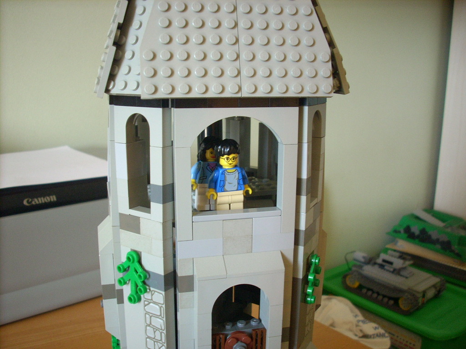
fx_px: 498
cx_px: 233
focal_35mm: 37
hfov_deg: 50.1
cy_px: 174
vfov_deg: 38.7
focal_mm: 6.2
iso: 200
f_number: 2.8
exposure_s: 1/27.5
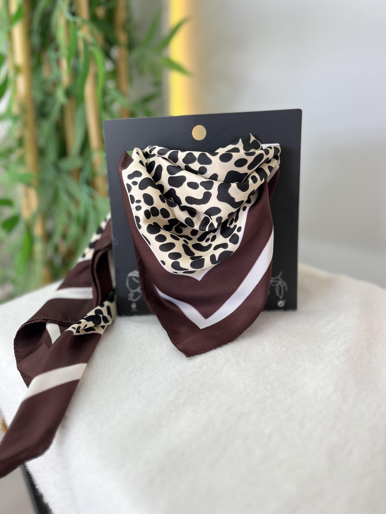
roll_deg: +2.8
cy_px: 257
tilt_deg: -21.9
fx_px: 387
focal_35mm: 26
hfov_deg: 53.1
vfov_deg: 67.3
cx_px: 193
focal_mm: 5.1
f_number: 1.6
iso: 80
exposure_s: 1/122
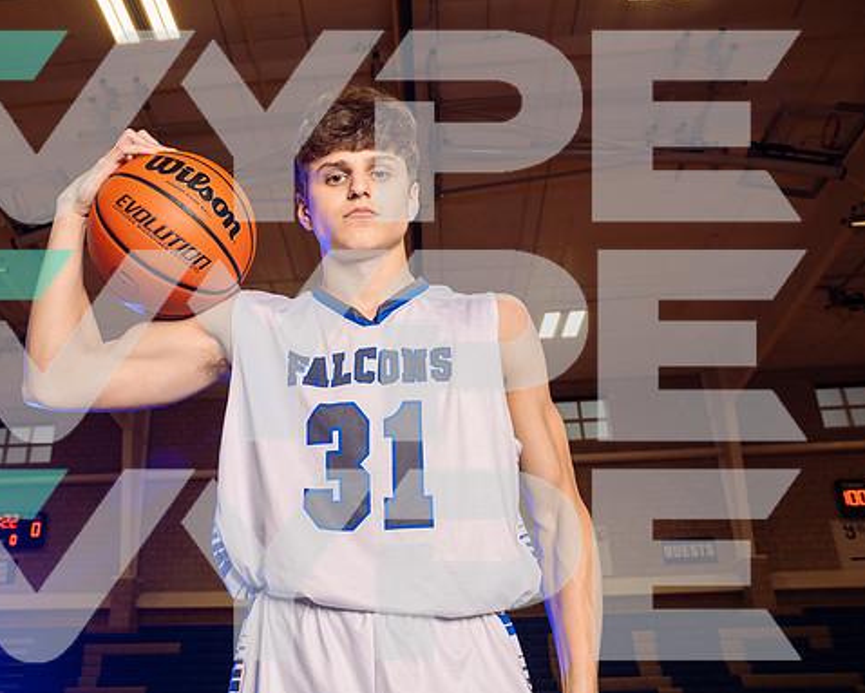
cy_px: 346
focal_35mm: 33
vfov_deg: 44.6
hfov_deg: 53.8
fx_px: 845
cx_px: 346
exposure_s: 1/250
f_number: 7.1
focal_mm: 29
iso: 400
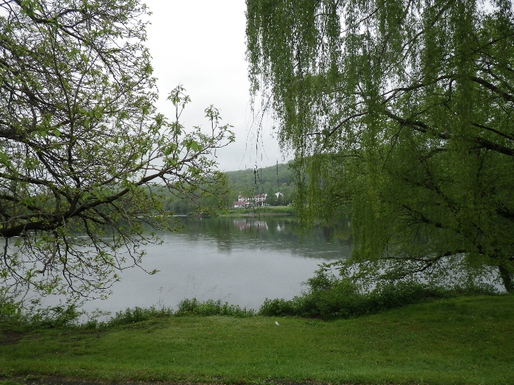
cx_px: 257
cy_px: 192
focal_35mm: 28
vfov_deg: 49.7
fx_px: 416
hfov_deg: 63.4
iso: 80
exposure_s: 1/250
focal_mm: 5
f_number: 4.2
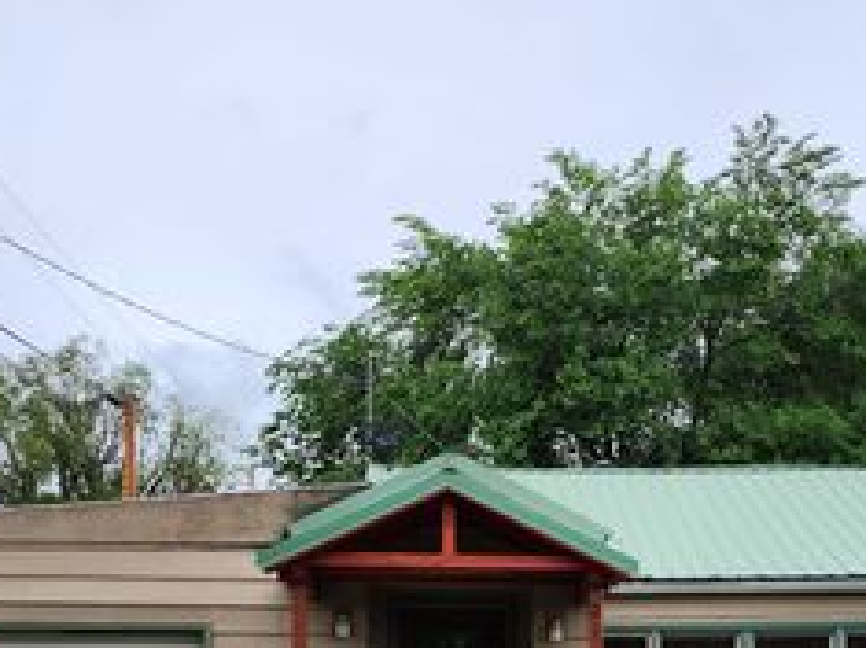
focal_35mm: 49
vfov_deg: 27.8
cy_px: 654
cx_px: 512
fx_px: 1225
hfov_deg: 38.8
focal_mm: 5.54
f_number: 1.8
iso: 25
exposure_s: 1/1252
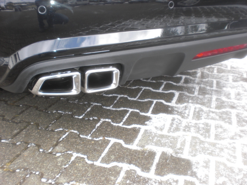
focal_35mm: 38
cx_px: 124
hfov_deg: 49.0
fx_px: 271
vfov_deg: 37.7
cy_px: 92
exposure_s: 1/100
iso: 64
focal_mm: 6.3
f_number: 3.1
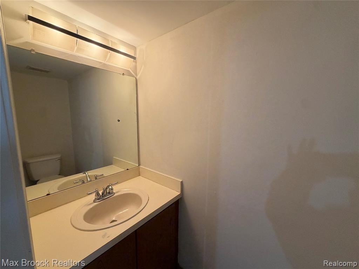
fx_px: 145
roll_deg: -0.4
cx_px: 180
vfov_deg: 85.7
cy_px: 134
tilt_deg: -7.7
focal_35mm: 14
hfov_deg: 102.1
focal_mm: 2.22
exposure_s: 1/120
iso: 320
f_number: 2.2
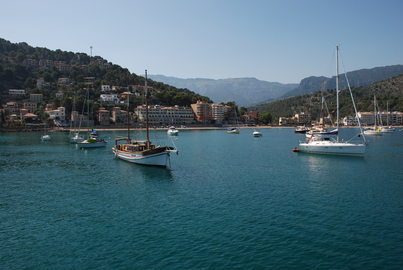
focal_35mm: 27
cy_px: 135
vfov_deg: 48.1
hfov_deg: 67.3
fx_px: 303
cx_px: 202
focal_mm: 18
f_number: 9
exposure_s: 1/320
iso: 100
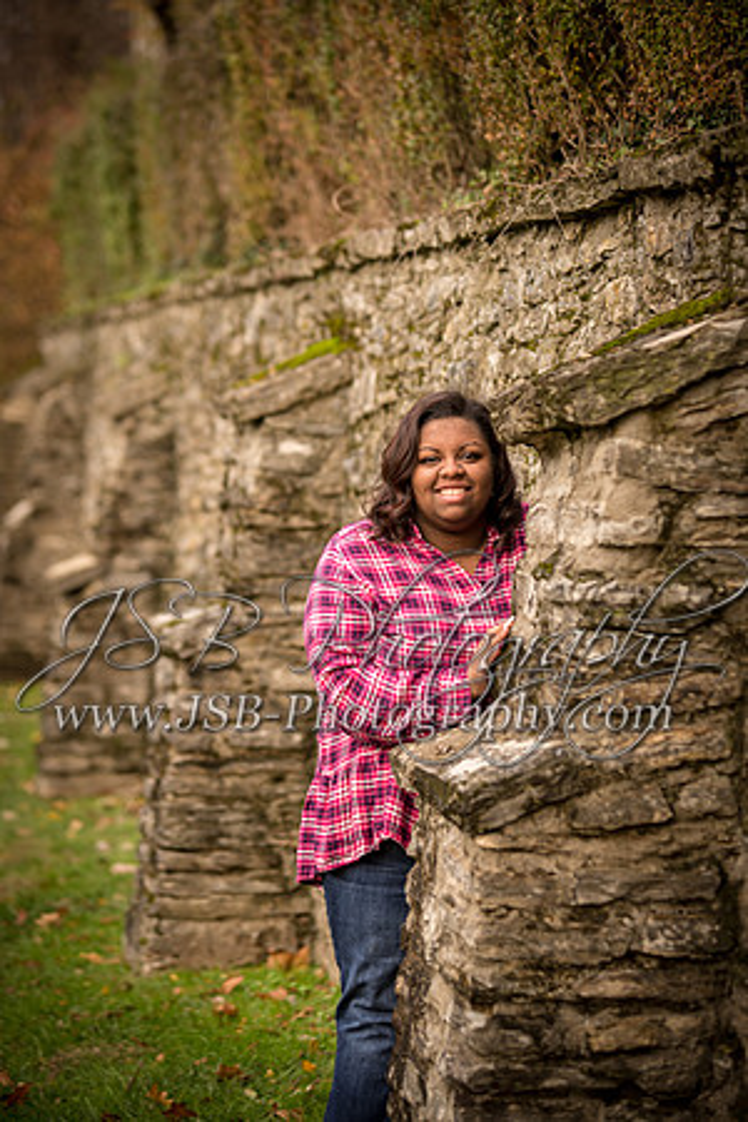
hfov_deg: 12.5
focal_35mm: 110
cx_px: 374
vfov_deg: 18.6
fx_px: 3428
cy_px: 561
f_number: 2.8
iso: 200
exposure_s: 1/200
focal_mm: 110
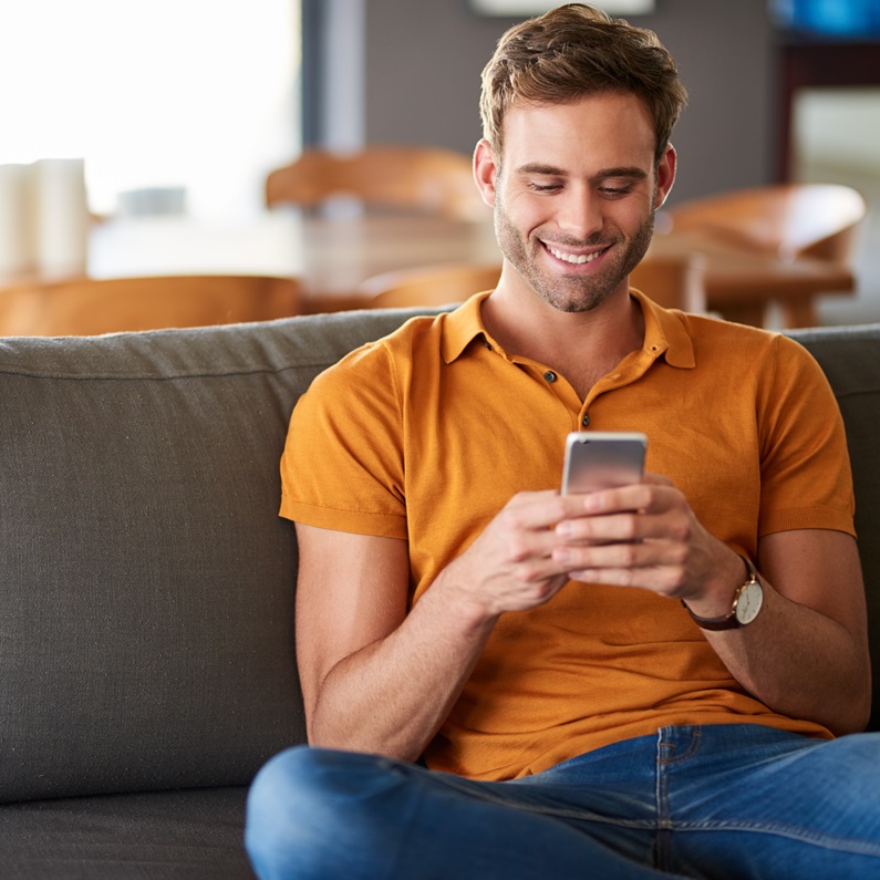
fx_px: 3135
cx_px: 282
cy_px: 441
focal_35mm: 109
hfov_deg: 15.9
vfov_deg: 16.0
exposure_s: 1/320
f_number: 1.4
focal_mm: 85
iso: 200
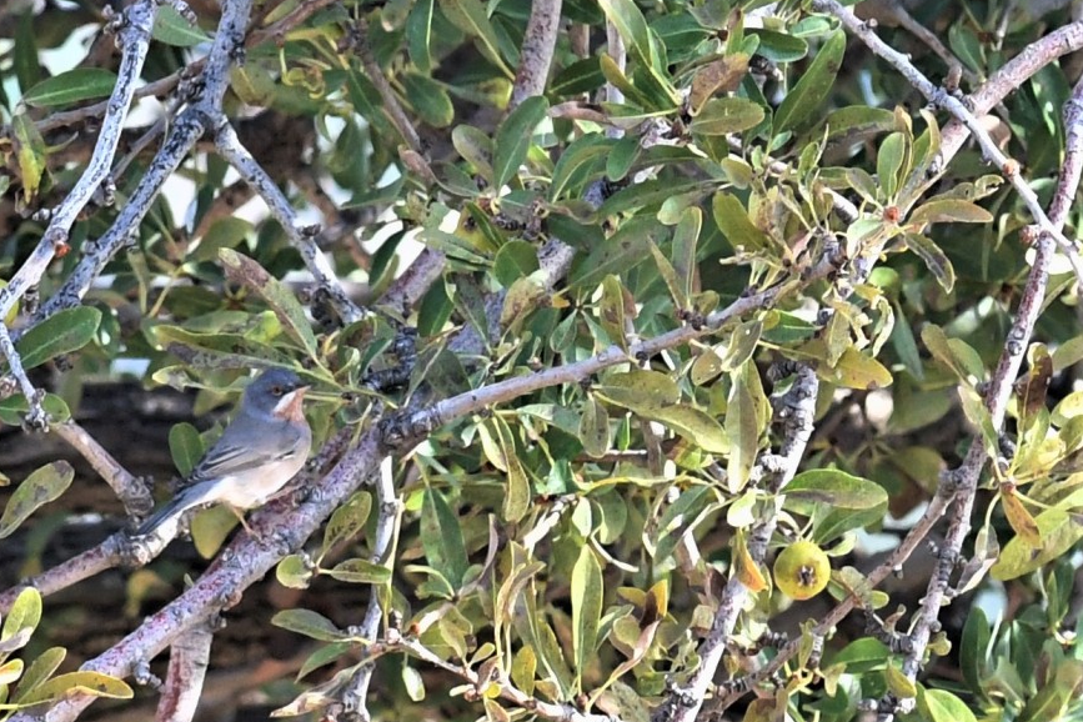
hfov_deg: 3.8
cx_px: 430
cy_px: 378
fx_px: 16394
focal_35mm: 545
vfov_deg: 2.5
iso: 1250
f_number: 7.1
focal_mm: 300
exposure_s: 1/640
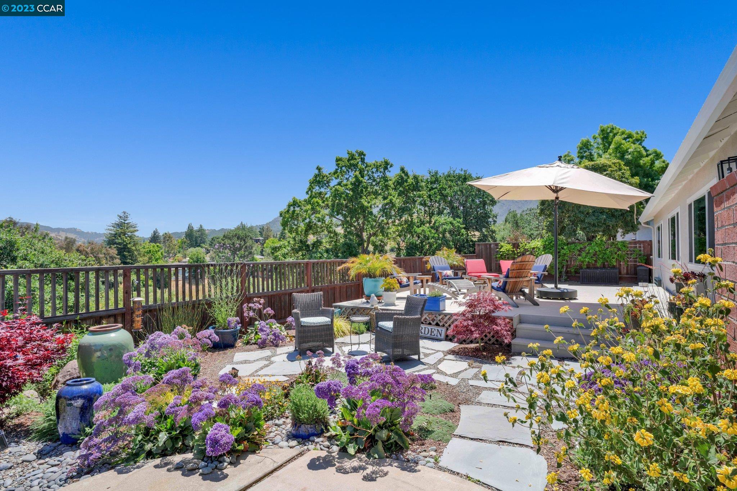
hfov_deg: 86.9
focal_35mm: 19
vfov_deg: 64.6
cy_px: 246
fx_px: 389
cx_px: 368
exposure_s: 1/250
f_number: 9
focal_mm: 19
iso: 100
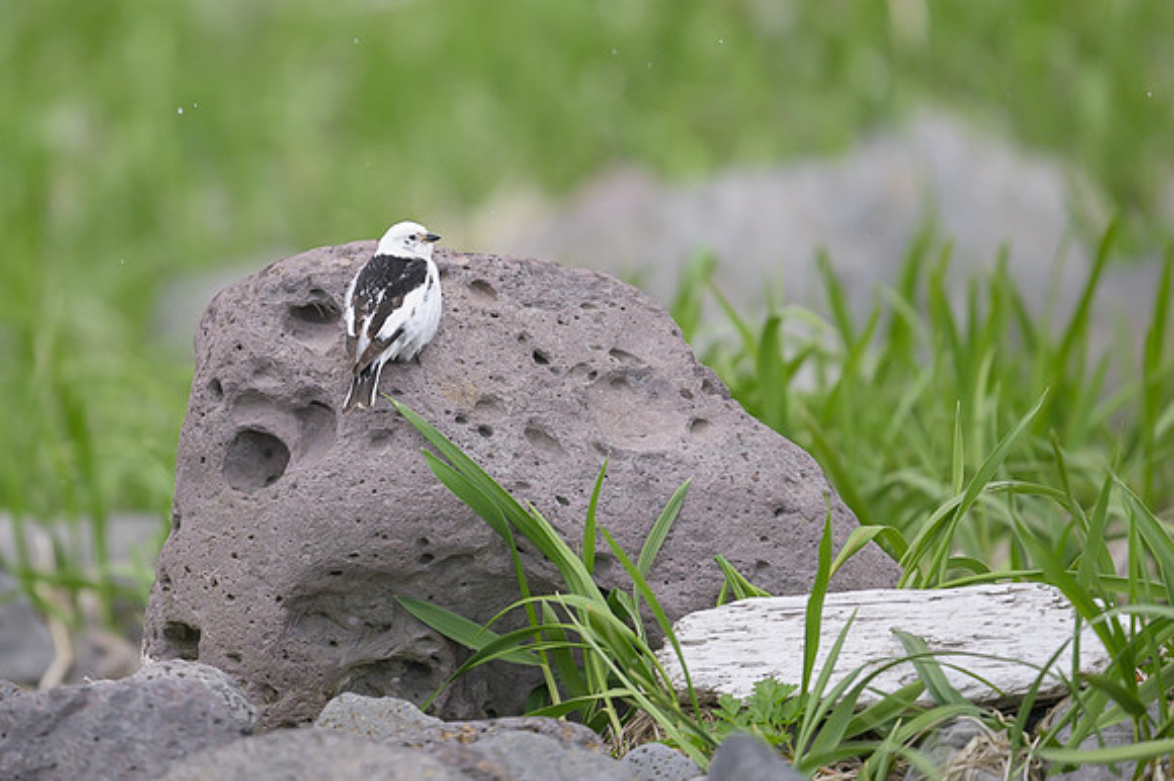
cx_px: 419
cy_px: 279
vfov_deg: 1.9
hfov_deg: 2.9
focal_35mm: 720
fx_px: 23479
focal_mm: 560
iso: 800
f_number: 4
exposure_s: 1/3200
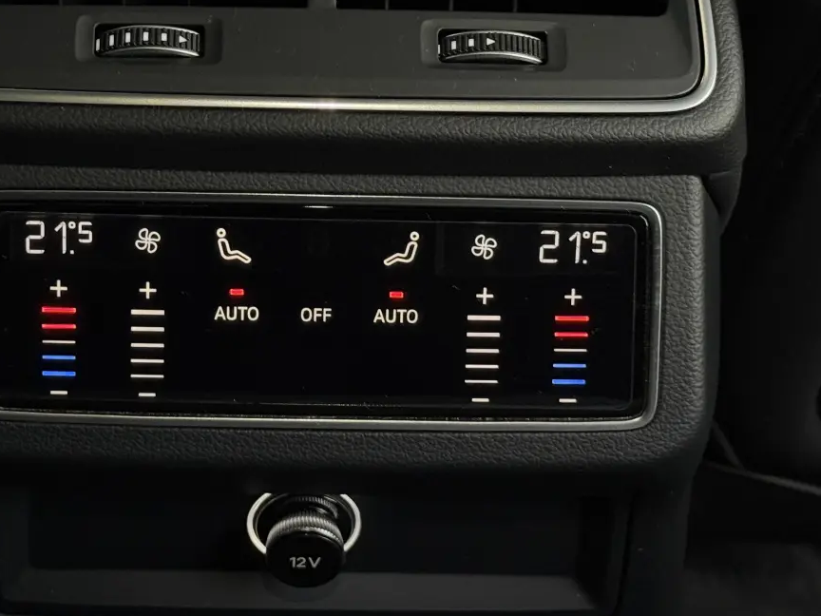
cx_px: 286
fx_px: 1897
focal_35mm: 80
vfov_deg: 18.4
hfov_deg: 24.3
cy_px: 223
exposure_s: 1/40
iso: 400
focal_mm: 6.76
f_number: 1.78
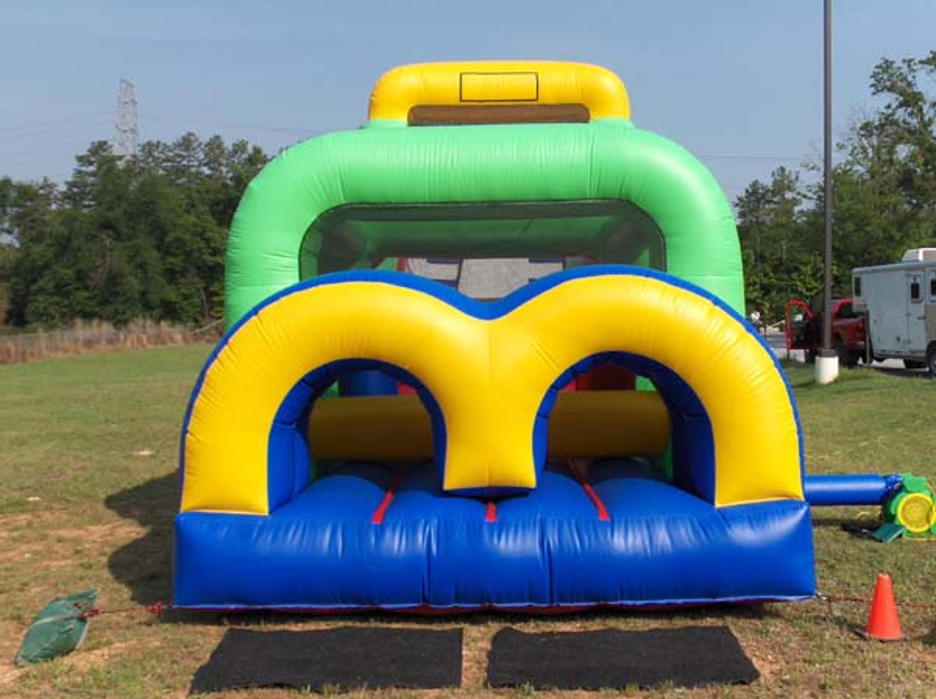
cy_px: 350
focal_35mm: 34
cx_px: 468
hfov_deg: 54.0
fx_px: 918
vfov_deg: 41.7
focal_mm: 7
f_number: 4.5
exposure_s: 1/441
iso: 50
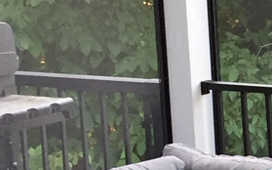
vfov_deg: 7.3
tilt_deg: -8.0
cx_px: 479
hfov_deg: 10.9
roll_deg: +3.9
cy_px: 69
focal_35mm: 180
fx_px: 1334
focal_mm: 4.15
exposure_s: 1/30
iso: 80
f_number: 2.2
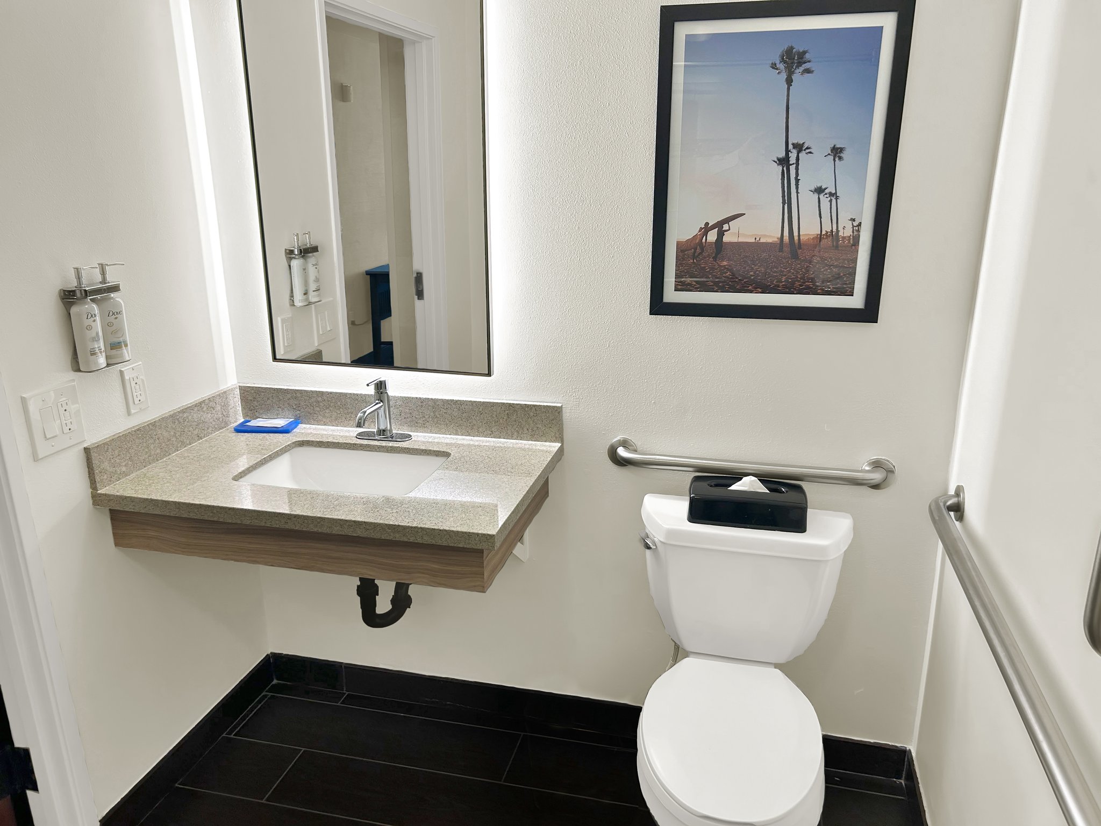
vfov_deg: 53.1
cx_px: 550
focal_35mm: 26
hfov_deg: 67.3
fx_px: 827
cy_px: 413
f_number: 1.5
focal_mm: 5.7
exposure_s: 1/160
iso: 50
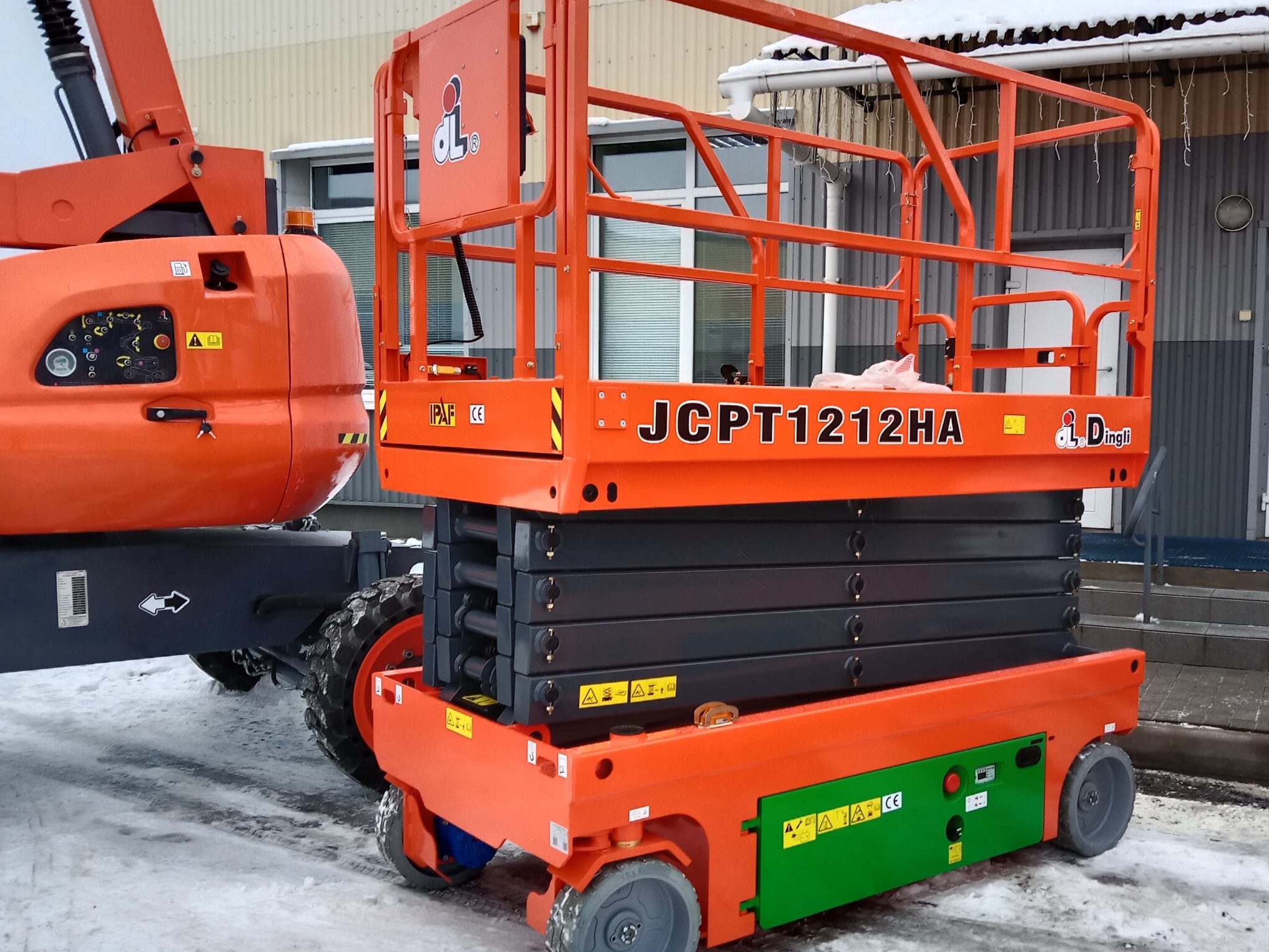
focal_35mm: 34
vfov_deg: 41.8
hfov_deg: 53.6
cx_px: 758
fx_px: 1246
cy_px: 509
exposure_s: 1/100
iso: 202
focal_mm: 3.65
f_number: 2.2
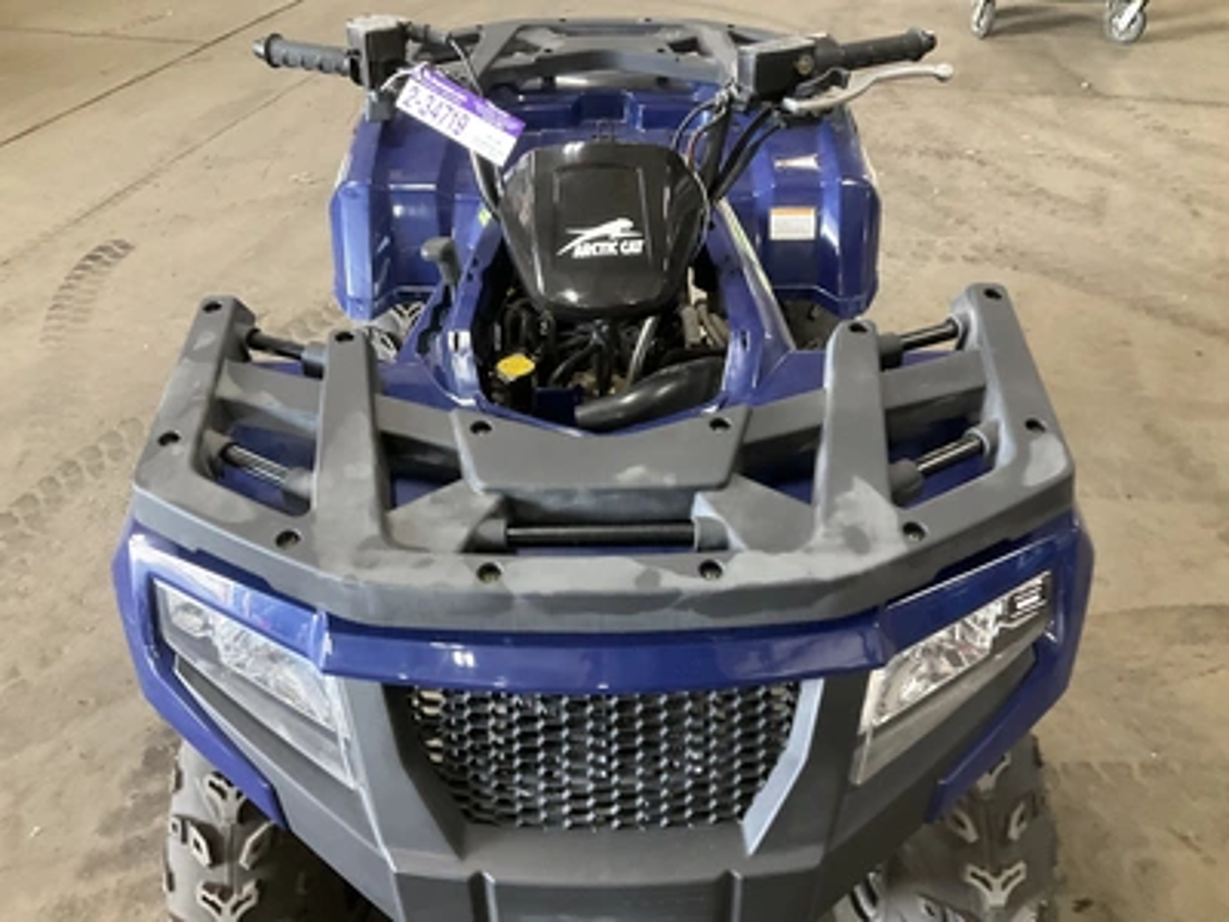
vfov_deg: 48.2
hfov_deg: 61.7
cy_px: 461
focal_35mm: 29
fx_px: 1030
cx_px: 614
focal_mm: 3
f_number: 1.8
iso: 250
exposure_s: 1/40
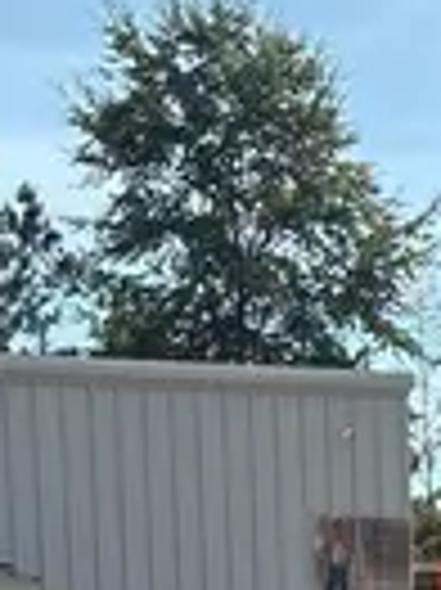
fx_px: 2484
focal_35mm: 146
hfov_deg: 9.1
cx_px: 1071
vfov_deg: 12.3
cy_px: 1092
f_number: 1.6
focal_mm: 5.96
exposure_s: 1/4065
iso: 64
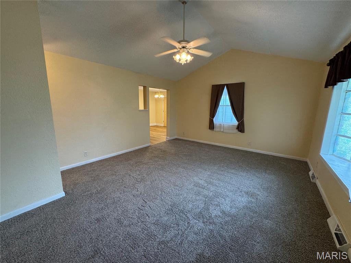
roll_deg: +0.5
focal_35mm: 14
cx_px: 176
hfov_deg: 102.1
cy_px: 132
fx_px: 142
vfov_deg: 85.7
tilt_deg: -8.9
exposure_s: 1/60
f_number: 2.2
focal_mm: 2.22
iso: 160
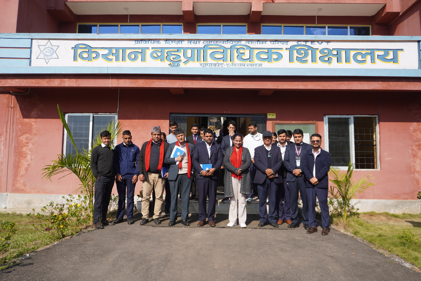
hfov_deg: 61.9
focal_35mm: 30
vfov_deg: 43.6
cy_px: 140
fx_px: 351
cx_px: 210
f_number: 4.5
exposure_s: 1/800
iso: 100
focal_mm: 20
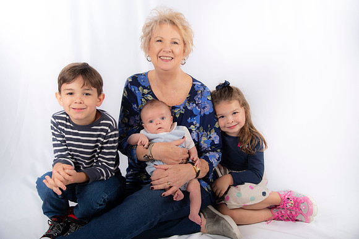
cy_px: 120
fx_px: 379
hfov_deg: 50.7
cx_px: 180
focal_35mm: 38
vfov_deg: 35.0
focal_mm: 38
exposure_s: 1/200
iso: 100
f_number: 5.6
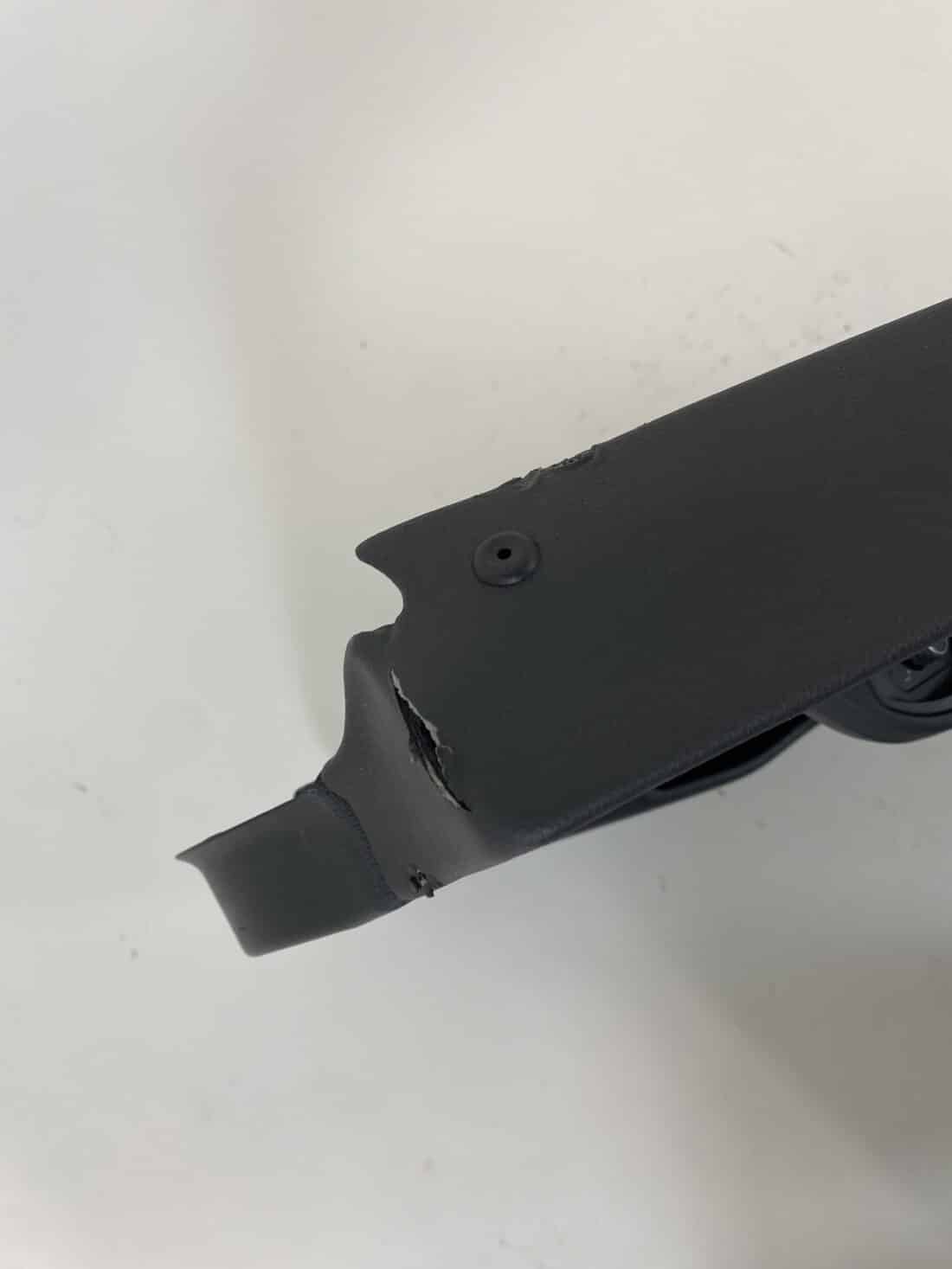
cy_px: 634
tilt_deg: -69.6
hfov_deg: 53.1
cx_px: 476
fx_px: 954
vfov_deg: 67.3
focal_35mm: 26
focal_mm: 4.25
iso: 100
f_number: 1.8
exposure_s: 1/100
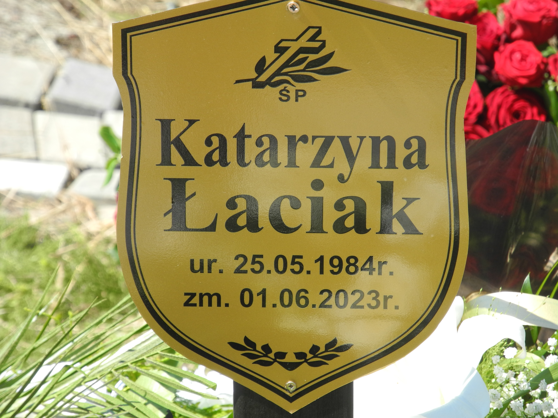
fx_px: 3224
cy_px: 209
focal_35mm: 200
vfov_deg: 7.4
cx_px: 279
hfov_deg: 9.9
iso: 100
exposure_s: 1/200
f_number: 5.6
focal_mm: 42.6
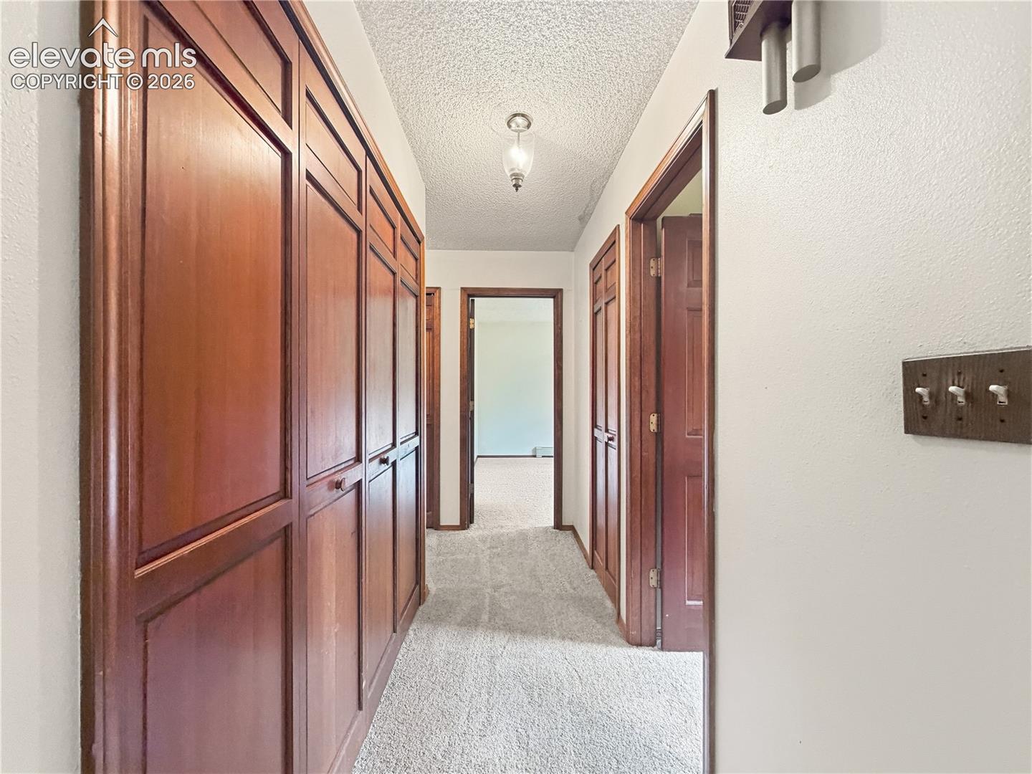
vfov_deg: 85.7
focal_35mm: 14
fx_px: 417
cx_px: 516
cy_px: 387
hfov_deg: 102.1
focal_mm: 2.2
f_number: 2.2
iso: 400
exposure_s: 1/60
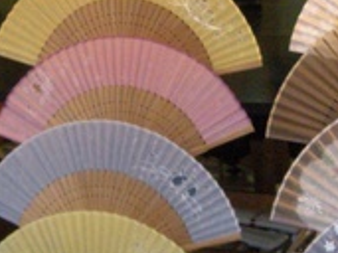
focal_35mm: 143
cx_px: 83
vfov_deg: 10.3
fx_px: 1395
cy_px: -9
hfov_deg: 13.8
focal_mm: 5.9
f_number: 3.8
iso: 363
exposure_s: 1/60
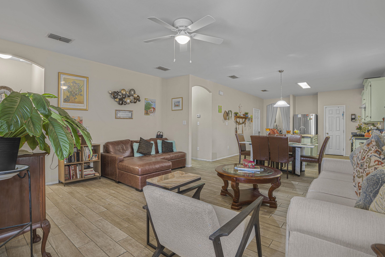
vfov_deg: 70.4
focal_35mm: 17
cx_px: 182
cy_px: 127
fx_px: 182
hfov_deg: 93.2
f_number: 9
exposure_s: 2
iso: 200
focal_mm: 16
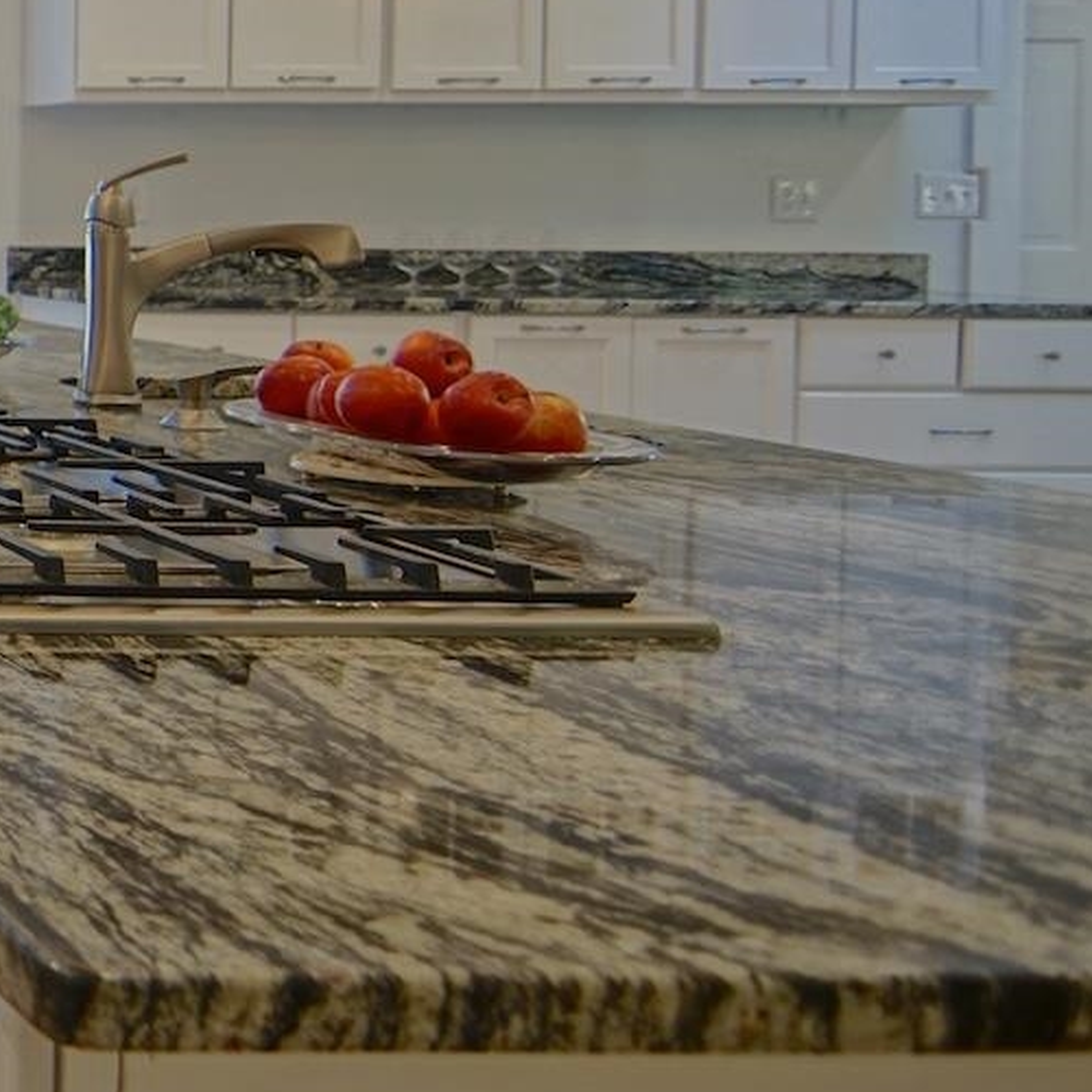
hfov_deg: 22.0
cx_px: -843
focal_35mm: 51
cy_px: 200
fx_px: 1803
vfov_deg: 32.6
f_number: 2.8
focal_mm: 11
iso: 100
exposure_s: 1/80
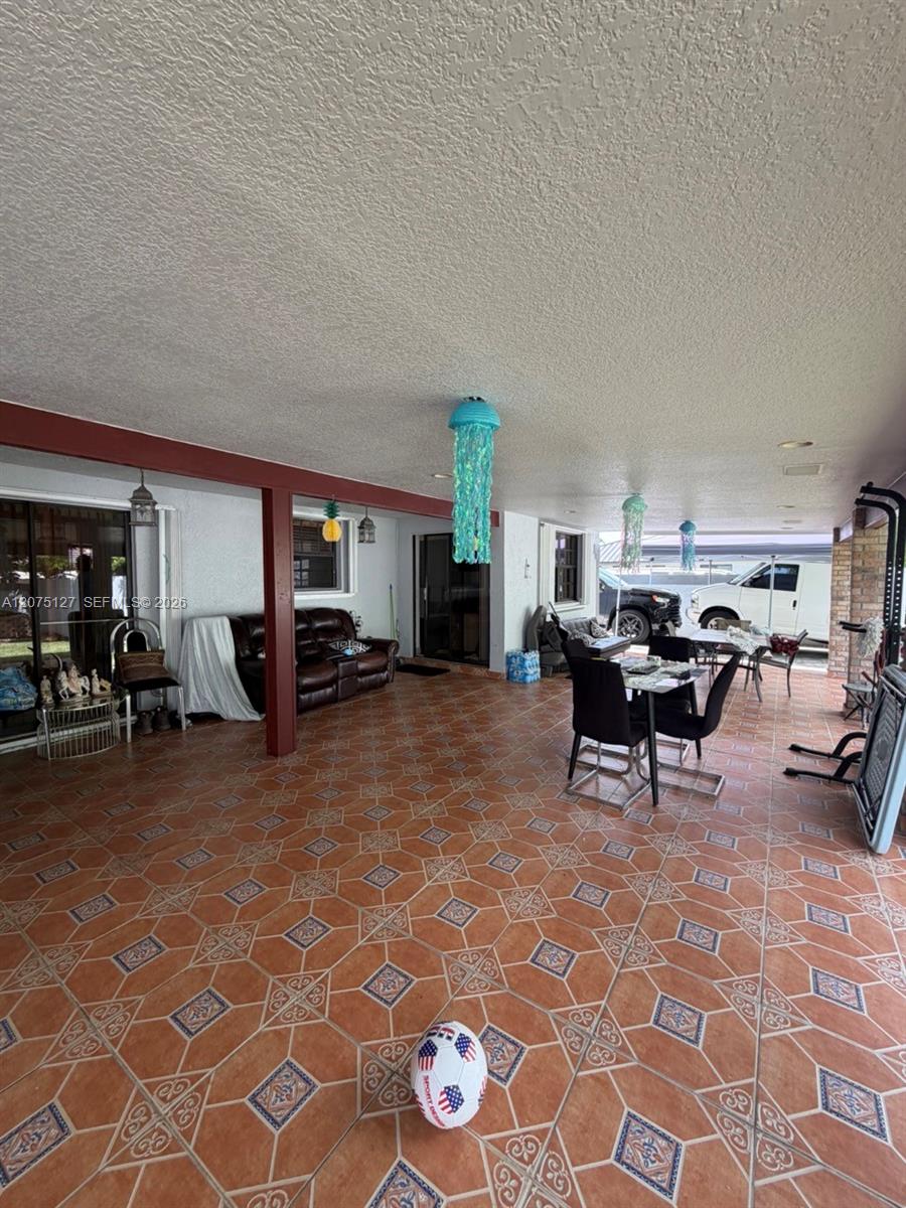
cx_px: 453
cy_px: 604
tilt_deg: -2.0
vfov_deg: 102.1
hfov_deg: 85.7
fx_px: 489
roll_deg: -0.3
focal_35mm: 14
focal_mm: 2.22
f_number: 2.2
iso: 64
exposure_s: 1/121
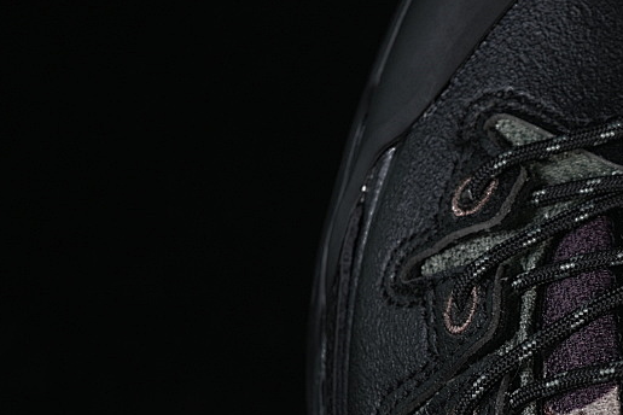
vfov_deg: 8.7
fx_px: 2717
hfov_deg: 12.9
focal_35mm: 157
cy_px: 247
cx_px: 644
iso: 160
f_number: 6.3
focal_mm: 50
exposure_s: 1/50
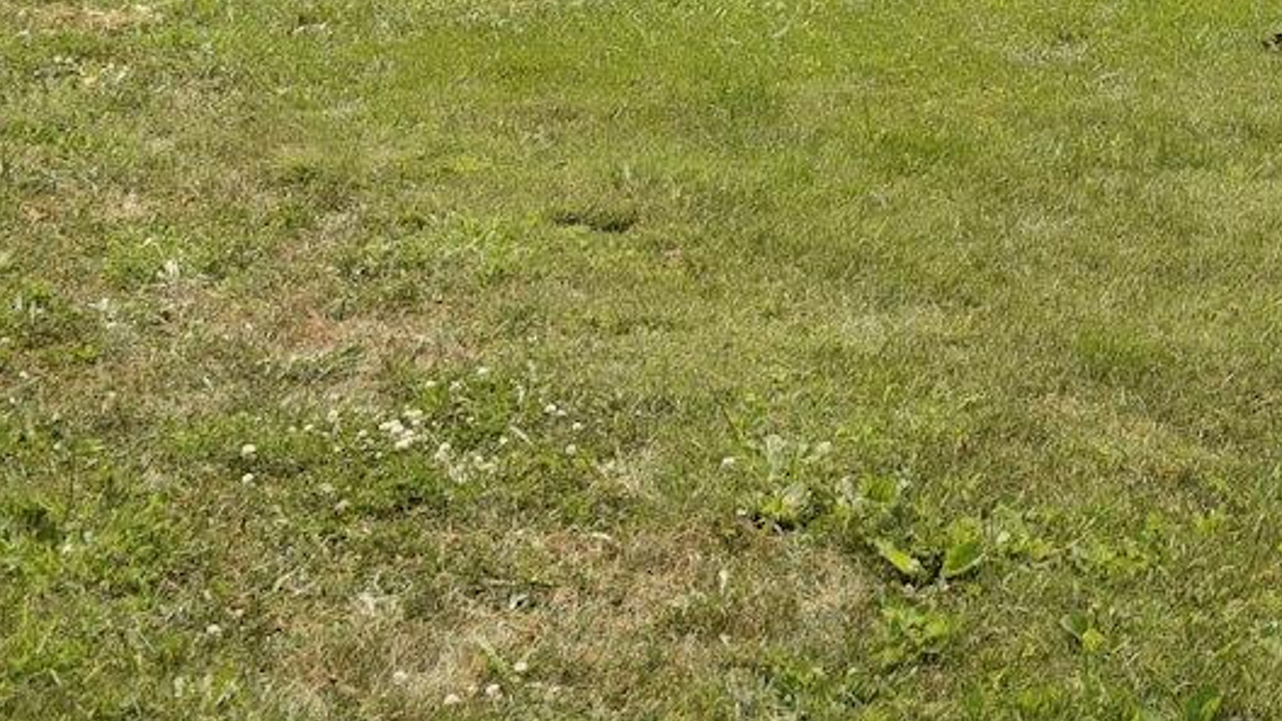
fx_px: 3399
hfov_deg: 19.9
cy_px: -717
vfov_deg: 11.0
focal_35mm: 100
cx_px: 1586
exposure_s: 1/125
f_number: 8
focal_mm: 28
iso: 100
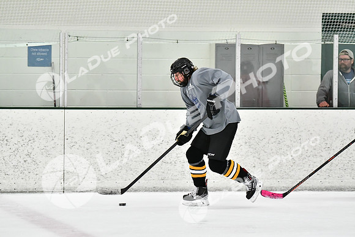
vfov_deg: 6.1
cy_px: 118
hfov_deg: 9.1
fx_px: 2219
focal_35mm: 225
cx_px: 178
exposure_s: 1/1250
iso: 5000
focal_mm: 150
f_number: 2.8
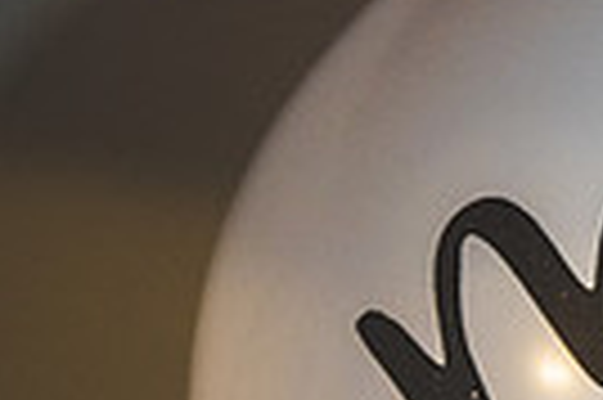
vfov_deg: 5.3
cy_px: 299
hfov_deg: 7.6
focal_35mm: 260
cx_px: 1264
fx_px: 4350
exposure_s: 1/125
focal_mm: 60
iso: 1000
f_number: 2.8
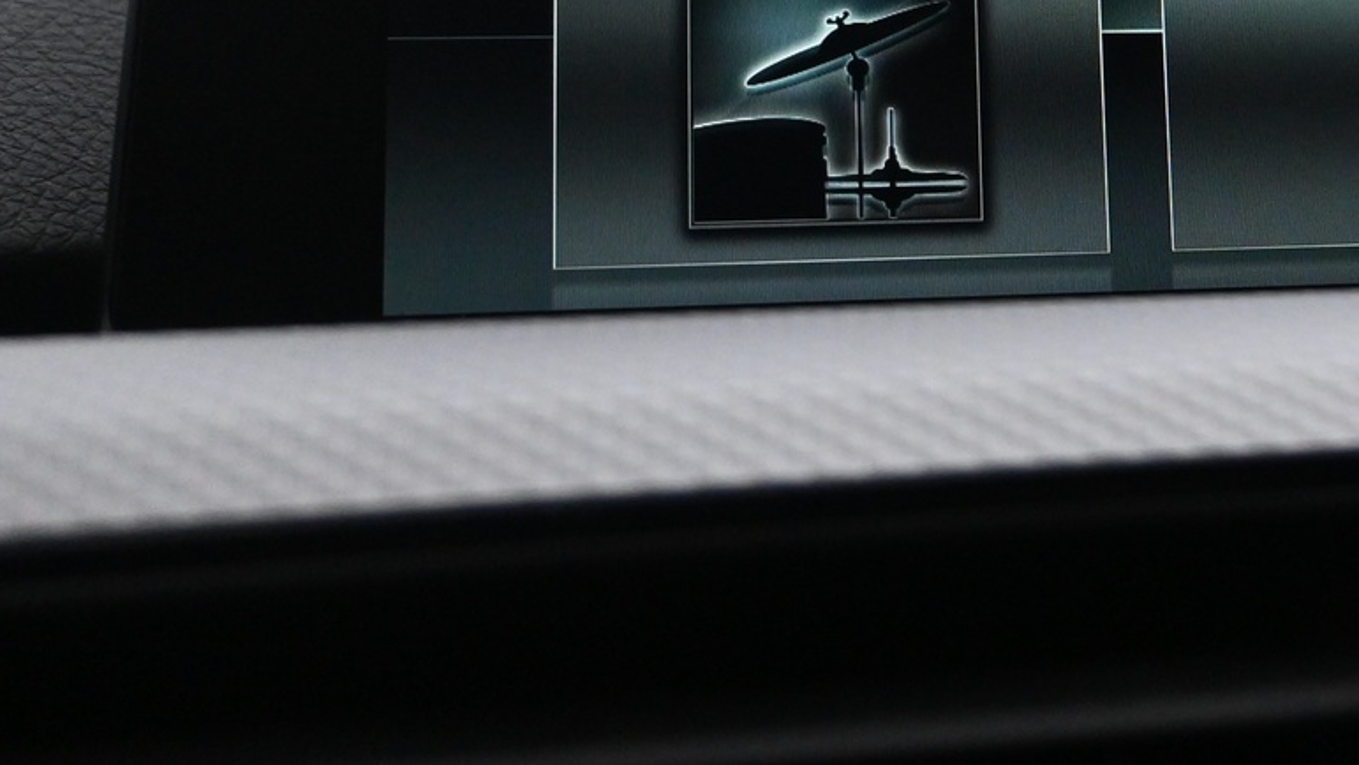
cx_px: 1237
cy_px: -25
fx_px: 2438
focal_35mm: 68
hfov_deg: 29.8
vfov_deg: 17.4
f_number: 4
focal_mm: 20.5
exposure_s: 1/60
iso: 3200
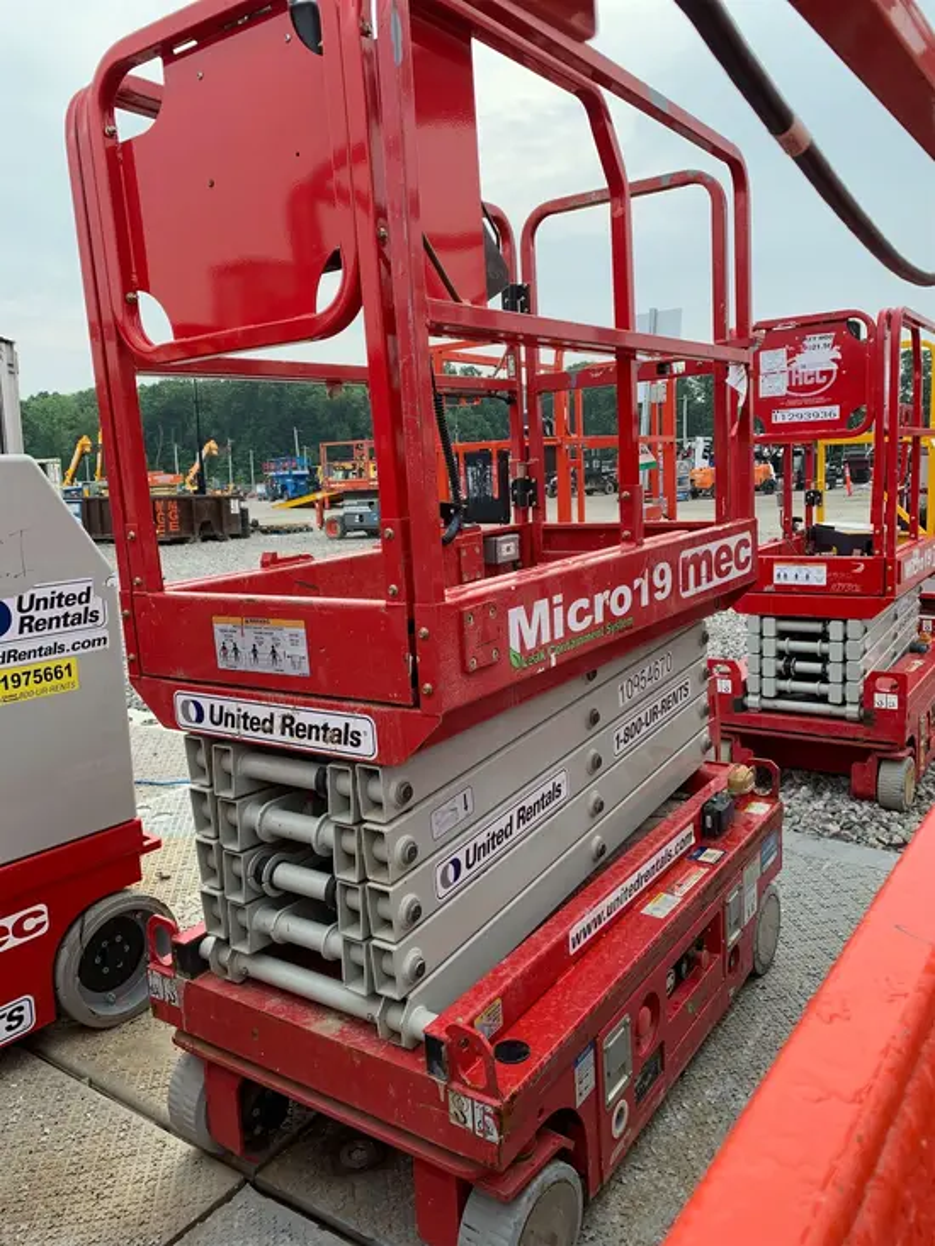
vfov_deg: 67.3
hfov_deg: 53.1
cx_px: 468
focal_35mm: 26
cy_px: 623
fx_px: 936
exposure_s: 1/206
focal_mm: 4.25
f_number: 1.8
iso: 25
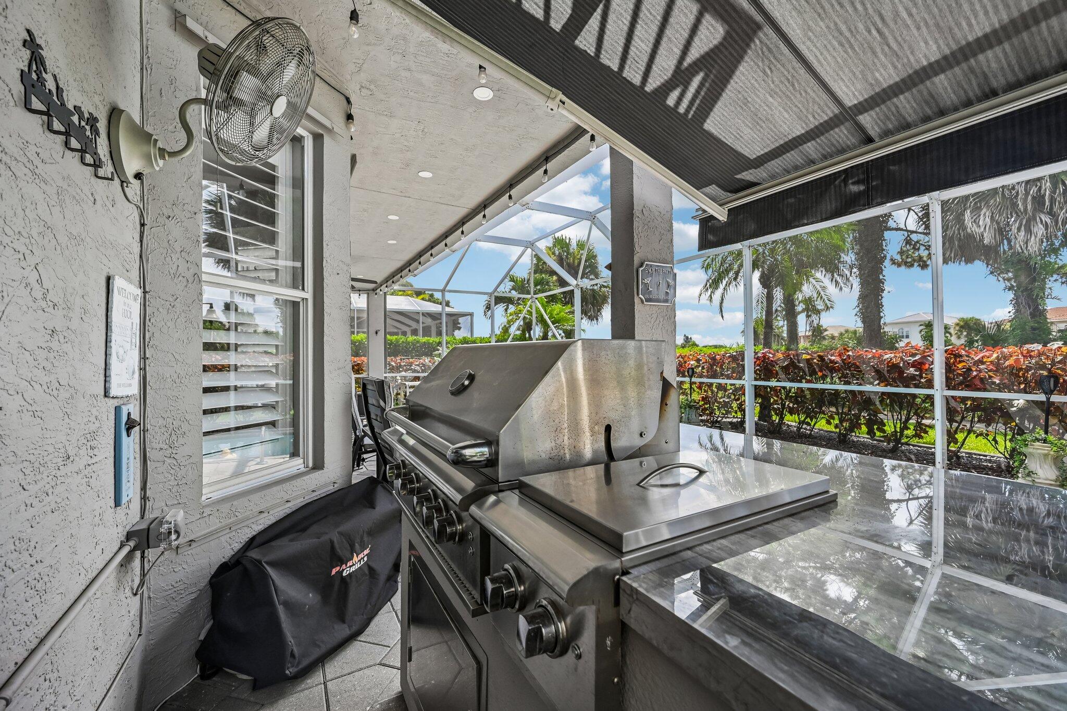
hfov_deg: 104.3
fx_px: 415
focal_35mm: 14
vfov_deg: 81.2
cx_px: 534
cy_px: 356
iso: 2500
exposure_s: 1/2000
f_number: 8
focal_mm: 14
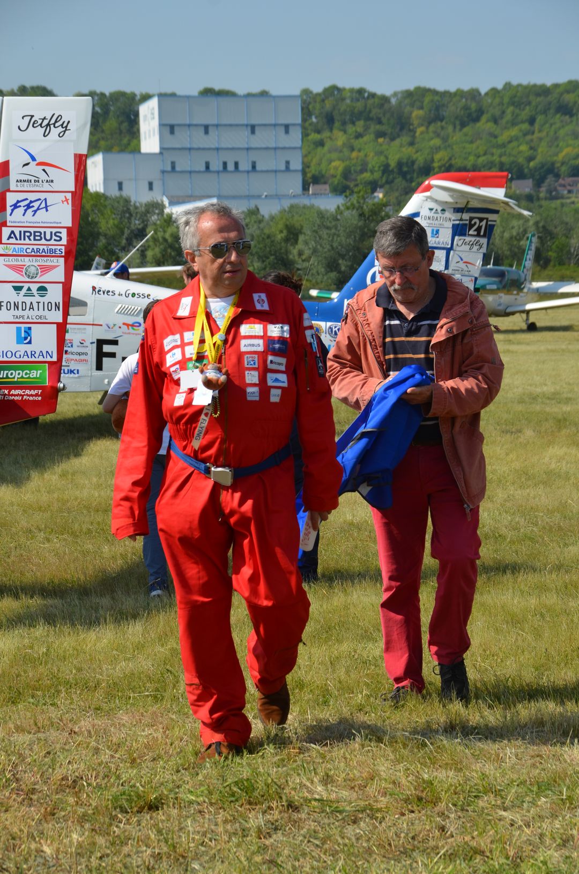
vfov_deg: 19.0
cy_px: 437
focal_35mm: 108
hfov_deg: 12.6
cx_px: 290
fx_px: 2618
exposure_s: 1/800
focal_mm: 72
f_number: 7.1
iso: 200
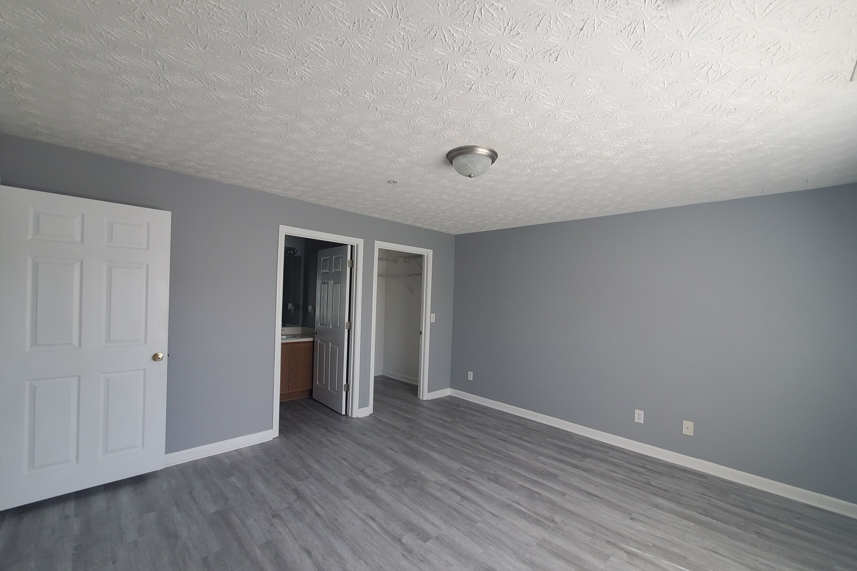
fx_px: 333
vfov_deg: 81.1
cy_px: 303
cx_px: 425
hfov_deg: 104.3
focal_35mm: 14
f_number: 2.2
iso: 64
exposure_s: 1/60
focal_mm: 1.8
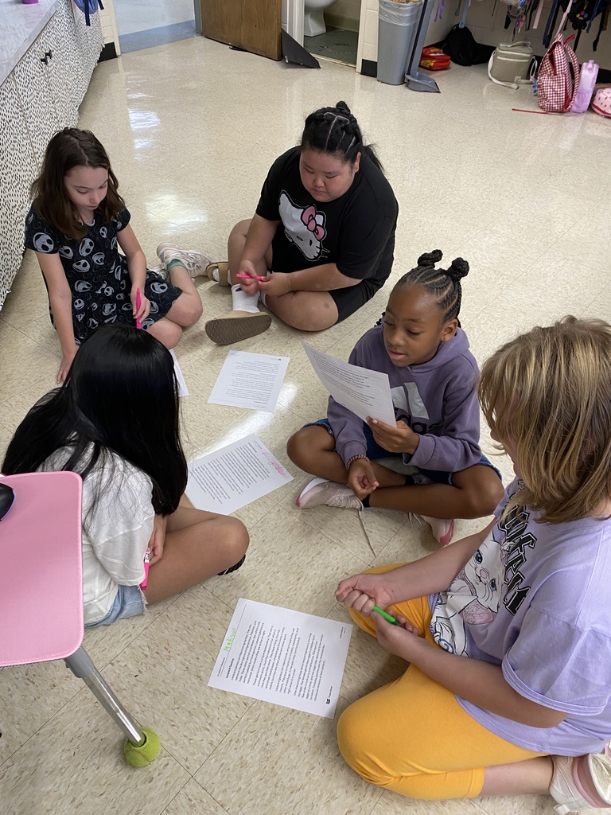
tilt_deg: -42.3
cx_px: 306
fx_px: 612
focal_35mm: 26
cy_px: 408
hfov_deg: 53.1
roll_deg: -0.9
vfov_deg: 67.3
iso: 100
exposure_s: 1/60
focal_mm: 4.25
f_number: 1.8
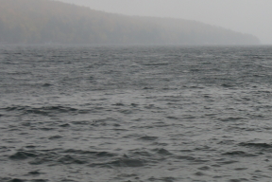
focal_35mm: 104
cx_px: 356
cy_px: 132
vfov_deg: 13.1
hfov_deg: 18.3
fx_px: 786
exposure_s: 1/60
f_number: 4
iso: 125
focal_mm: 20
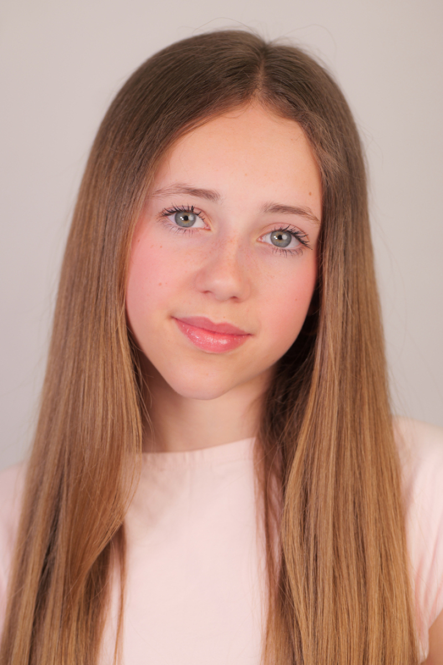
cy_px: 332
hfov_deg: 16.1
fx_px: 1569
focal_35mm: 85
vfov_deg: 23.9
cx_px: 222
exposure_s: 1/250
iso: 400
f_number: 4
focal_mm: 85
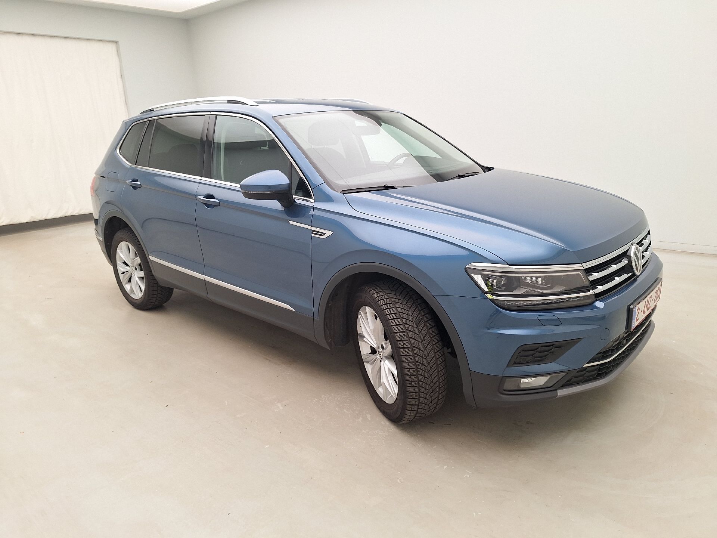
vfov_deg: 58.9
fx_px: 476
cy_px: 269
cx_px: 358
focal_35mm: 23
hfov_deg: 73.9
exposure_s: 1/100
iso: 64
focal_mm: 5.54
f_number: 1.8
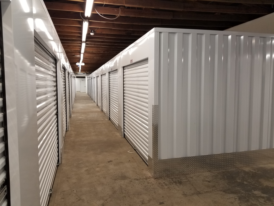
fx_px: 206
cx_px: 137
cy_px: 103
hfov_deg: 67.3
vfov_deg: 53.1
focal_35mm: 26
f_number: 1.7
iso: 100
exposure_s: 1/60
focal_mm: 4.25
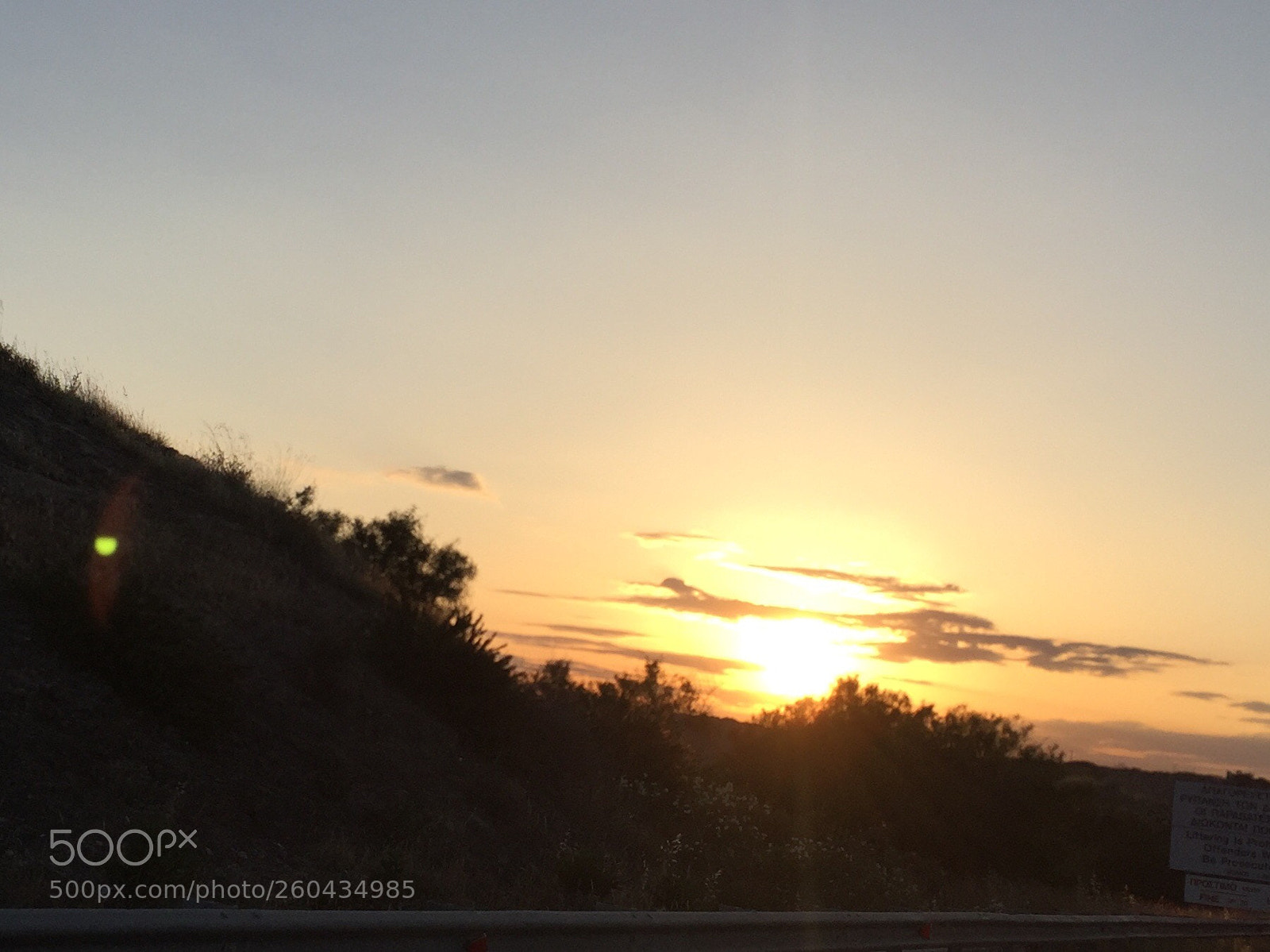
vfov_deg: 48.2
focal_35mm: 29
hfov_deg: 61.7
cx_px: 635
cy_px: 476
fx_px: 1064
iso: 32
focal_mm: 4.15
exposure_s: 1/1721
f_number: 2.2
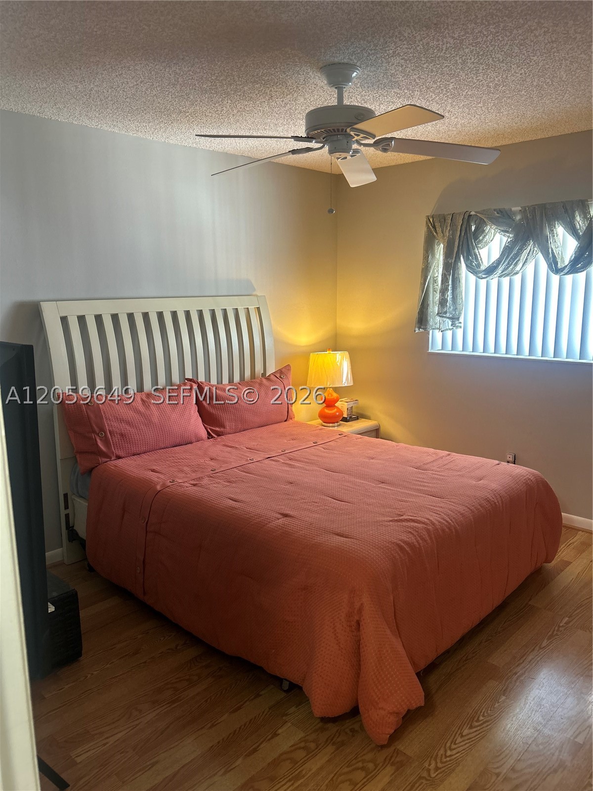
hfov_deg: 53.1
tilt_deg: -10.7
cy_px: 396
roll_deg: +0.2
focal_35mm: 26
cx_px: 296
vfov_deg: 67.3
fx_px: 594
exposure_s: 1/60
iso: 160
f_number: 1.5
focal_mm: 5.7
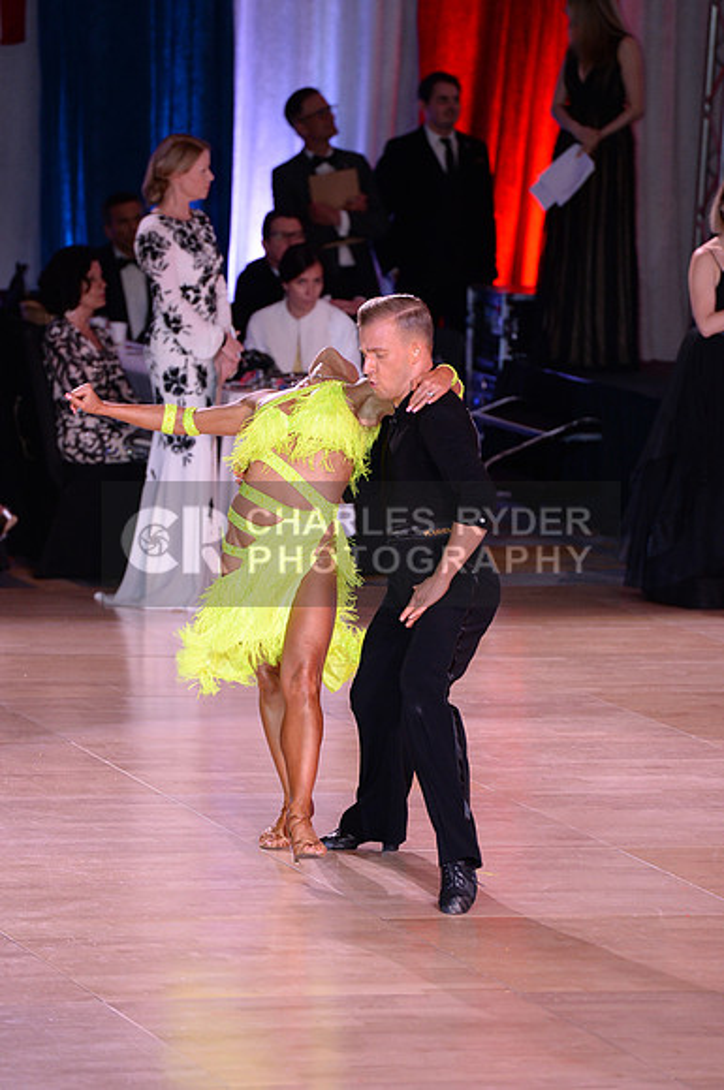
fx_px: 6051
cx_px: 362
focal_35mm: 200
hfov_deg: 6.8
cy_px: 545
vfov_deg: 10.3
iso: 2000
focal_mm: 200
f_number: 5
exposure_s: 1/250
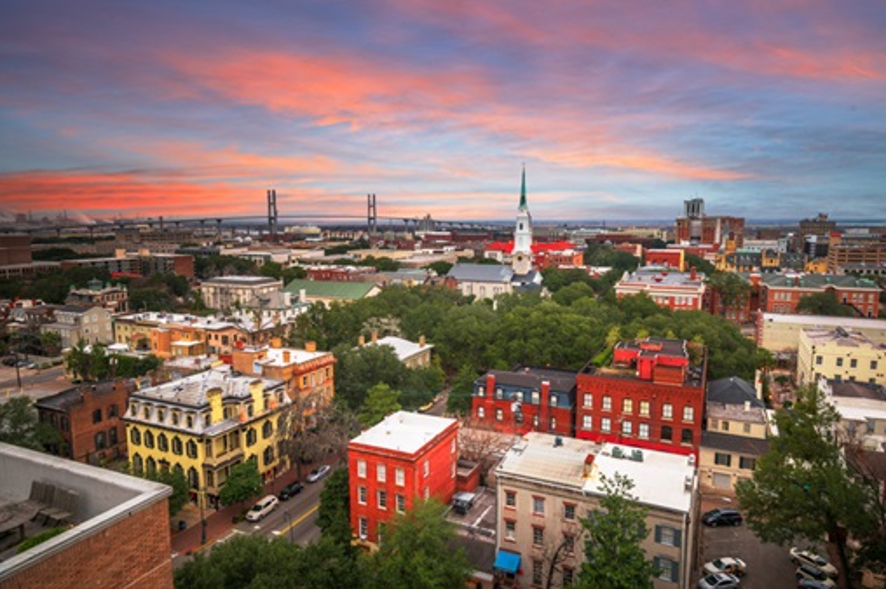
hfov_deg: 76.1
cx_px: 443
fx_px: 566
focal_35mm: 23
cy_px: 294
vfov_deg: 55.0
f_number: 8
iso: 100
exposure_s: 120
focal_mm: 23
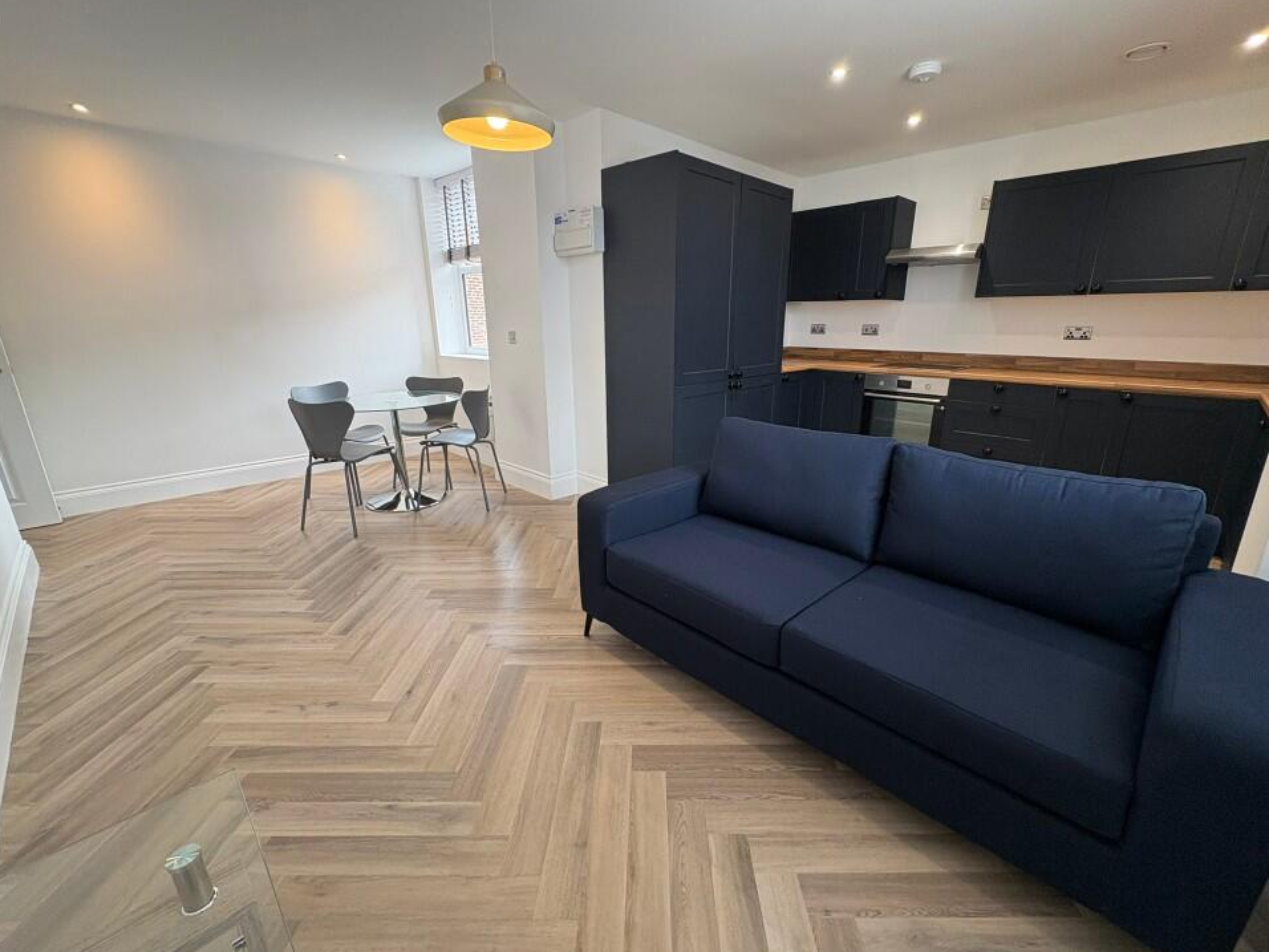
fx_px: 550
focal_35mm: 15
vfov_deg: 81.7
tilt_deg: -15.4
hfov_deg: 98.1
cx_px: 653
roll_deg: +1.0
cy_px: 481
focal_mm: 2.22
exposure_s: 1/100
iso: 200
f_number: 2.2
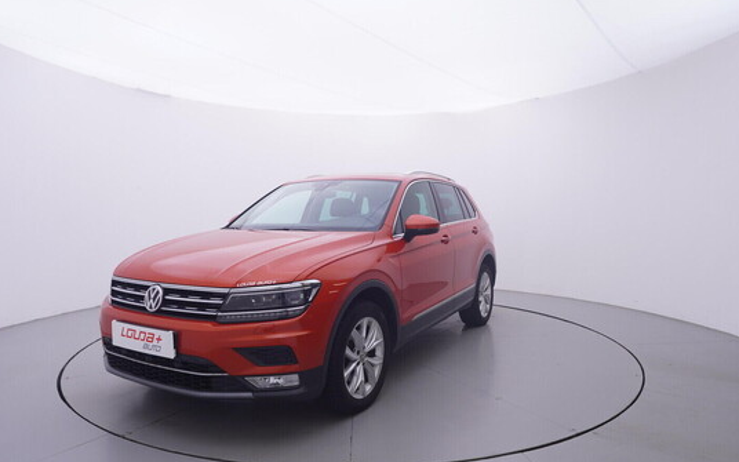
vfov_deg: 52.0
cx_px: 366
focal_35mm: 24
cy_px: 243
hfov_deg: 75.9
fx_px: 474
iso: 200
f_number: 5
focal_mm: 15
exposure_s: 1/80
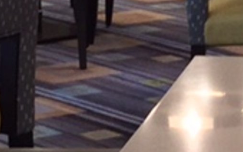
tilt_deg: -10.1
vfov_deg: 5.7
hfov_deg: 9.0
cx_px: 149
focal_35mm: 232
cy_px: 43
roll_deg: -0.2
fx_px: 1536
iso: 200
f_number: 2.2
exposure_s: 1/30
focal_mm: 4.15
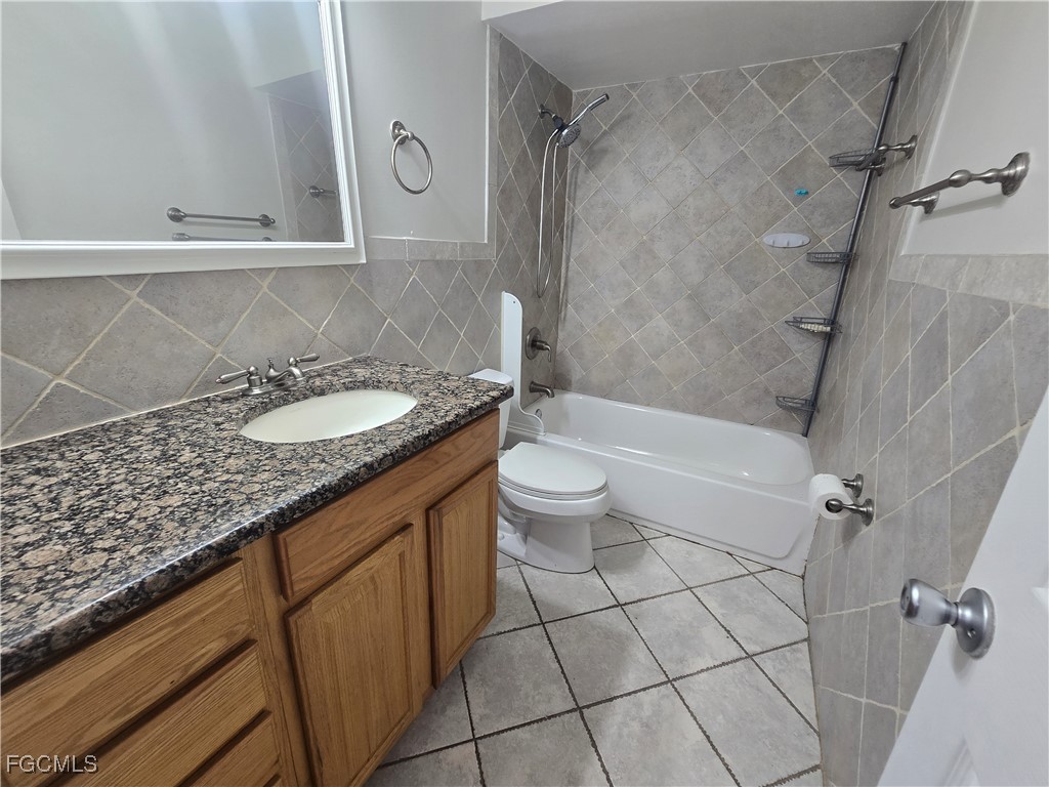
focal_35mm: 13
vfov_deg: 89.9
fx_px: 394
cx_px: 524
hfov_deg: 106.2
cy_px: 394
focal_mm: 2.2
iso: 125
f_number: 2.2
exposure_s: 1/60
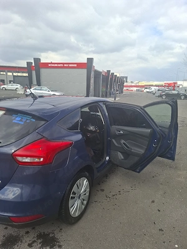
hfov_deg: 58.9
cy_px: 124
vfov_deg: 73.9
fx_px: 166
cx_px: 94
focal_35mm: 23
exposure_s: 1/1111
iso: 50
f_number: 1.8
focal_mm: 5.54
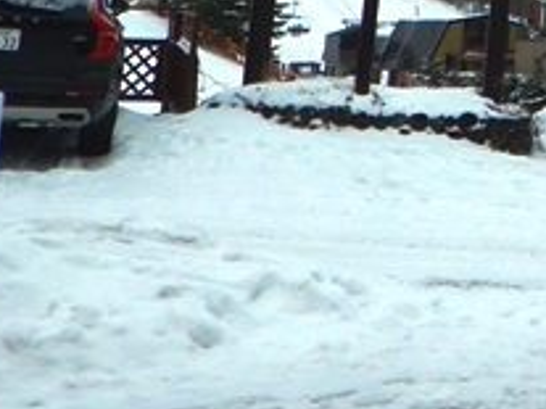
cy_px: -235
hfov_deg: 19.2
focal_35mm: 85
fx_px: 1340
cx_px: 889
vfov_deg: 15.7
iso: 125
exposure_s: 1/400
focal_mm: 5
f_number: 4.2
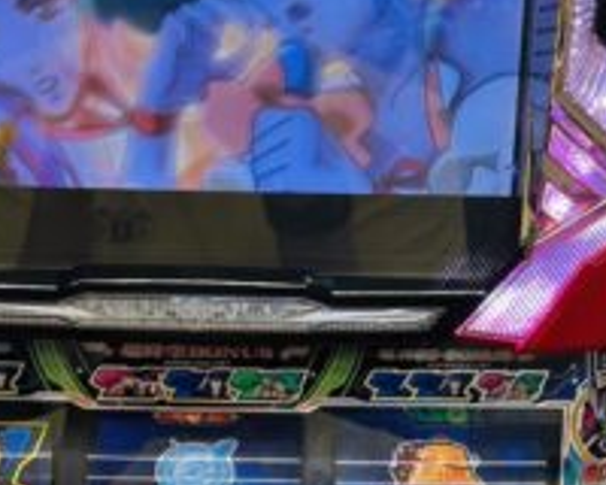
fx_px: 1668
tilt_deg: -15.9
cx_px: 282
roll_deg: +0.3
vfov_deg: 16.0
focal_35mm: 93
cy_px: 553
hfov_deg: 20.6
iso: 64
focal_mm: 5.7
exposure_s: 1/63
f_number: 1.5
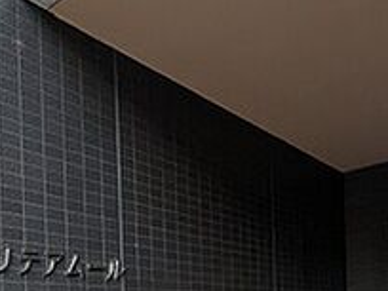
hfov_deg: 42.6
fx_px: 493
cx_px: 146
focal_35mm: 44
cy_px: 331
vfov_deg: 29.2
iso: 361
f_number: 2.2
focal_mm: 1.85
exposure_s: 1/385
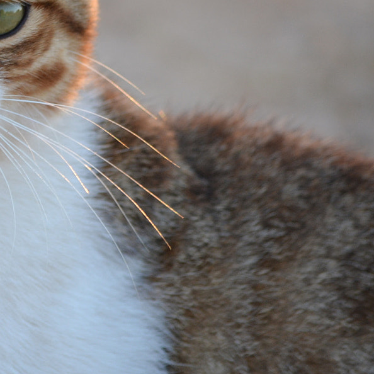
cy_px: 61
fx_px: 4278
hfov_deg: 5.0
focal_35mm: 350
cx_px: -86
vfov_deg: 5.0
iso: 400
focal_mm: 102
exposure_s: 1/125
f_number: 4.5
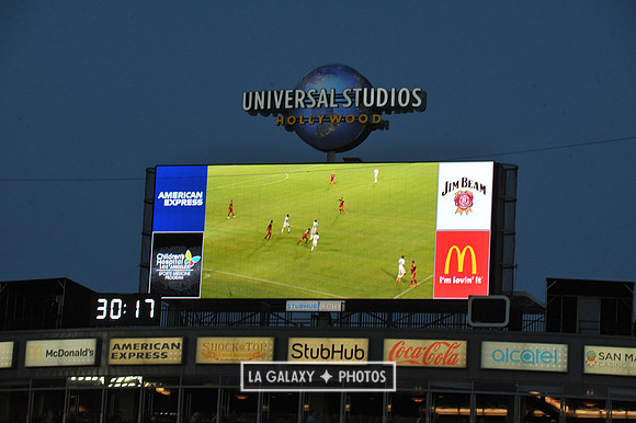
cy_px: 212
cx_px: 318
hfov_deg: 13.3
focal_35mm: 155
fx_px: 2737
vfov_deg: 8.8
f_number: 9
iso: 1250
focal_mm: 155
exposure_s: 1/320
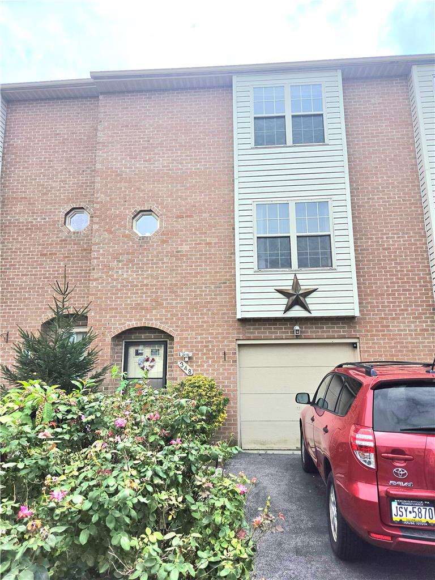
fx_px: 385
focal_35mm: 23
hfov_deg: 58.9
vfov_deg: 73.9
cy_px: 290
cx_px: 218
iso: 25
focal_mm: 5.4
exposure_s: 1/2500
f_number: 1.8
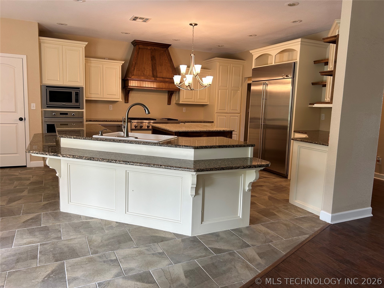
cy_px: 144
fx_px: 288
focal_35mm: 26
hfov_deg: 67.3
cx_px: 192
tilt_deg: -7.3
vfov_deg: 53.1
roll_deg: -1.6
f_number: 1.5
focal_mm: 5.7
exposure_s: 1/120
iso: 80
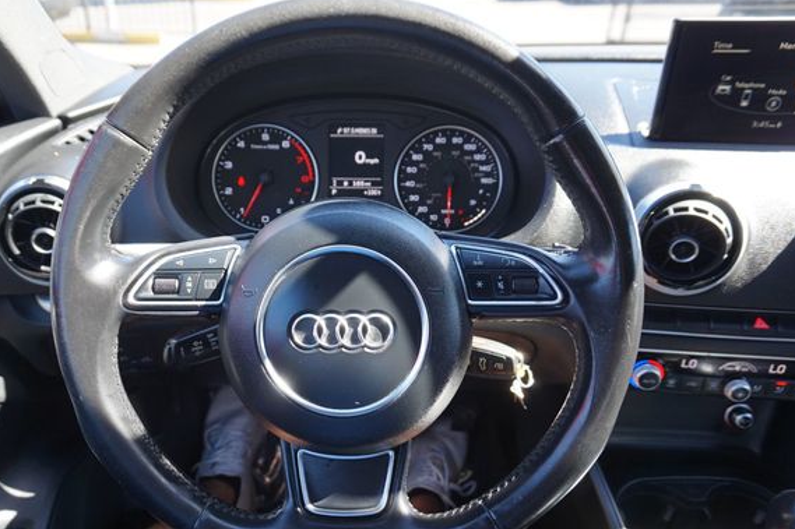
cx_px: 353
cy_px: 292
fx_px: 596
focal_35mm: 27
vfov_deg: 47.8
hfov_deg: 67.2
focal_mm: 16
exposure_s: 1/60
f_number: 4
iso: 125
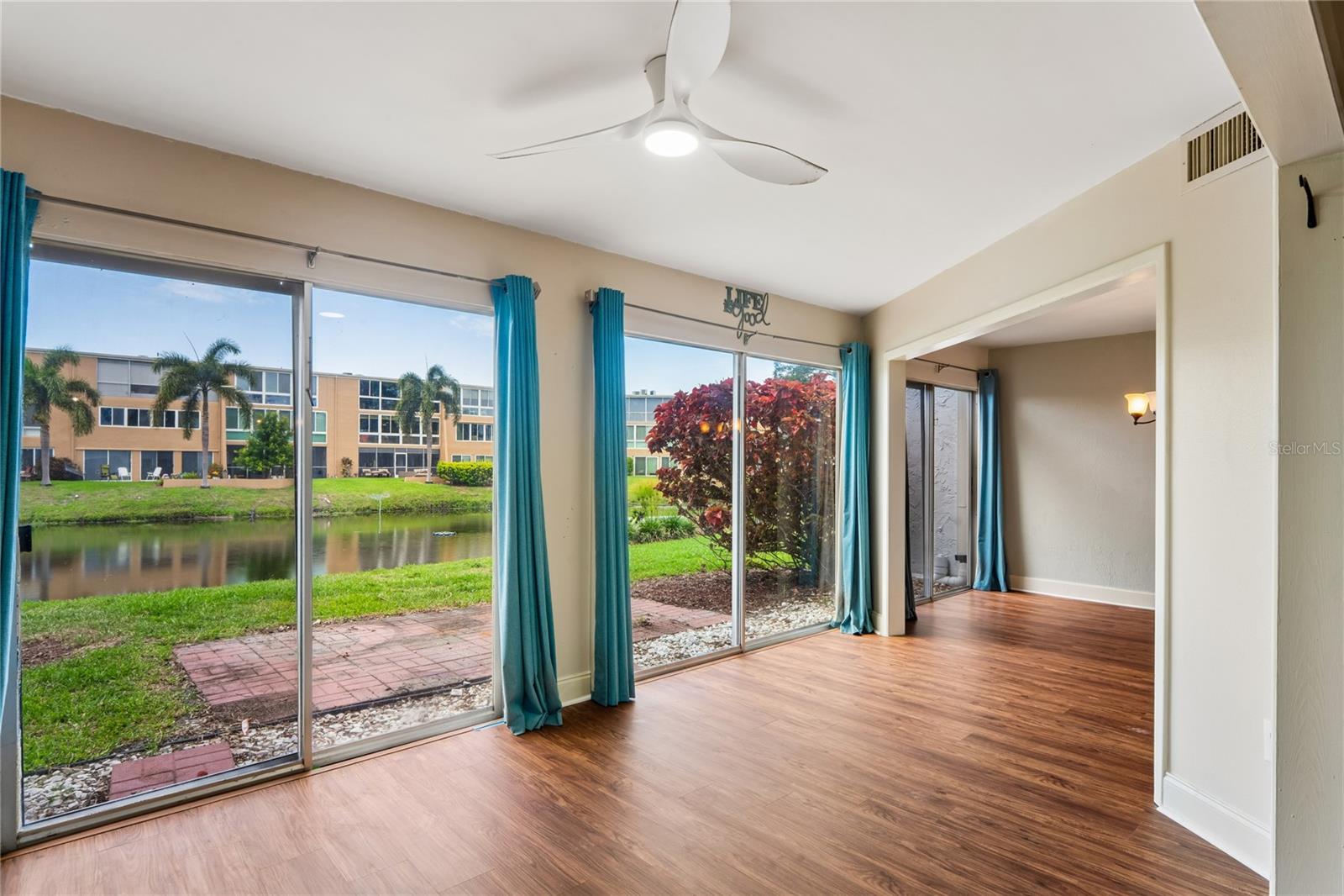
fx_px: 523
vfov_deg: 81.2
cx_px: 672
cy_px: 448
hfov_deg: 104.3
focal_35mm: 14
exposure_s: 1/5
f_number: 13
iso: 100
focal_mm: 14
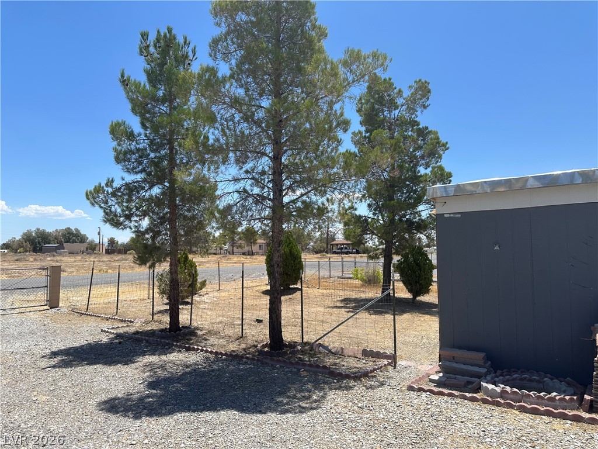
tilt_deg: +3.1
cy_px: 224
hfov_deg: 71.6
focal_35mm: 24
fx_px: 415
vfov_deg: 56.8
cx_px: 299
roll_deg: +0.0
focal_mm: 6.86
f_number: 1.78
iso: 80
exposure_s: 1/4545
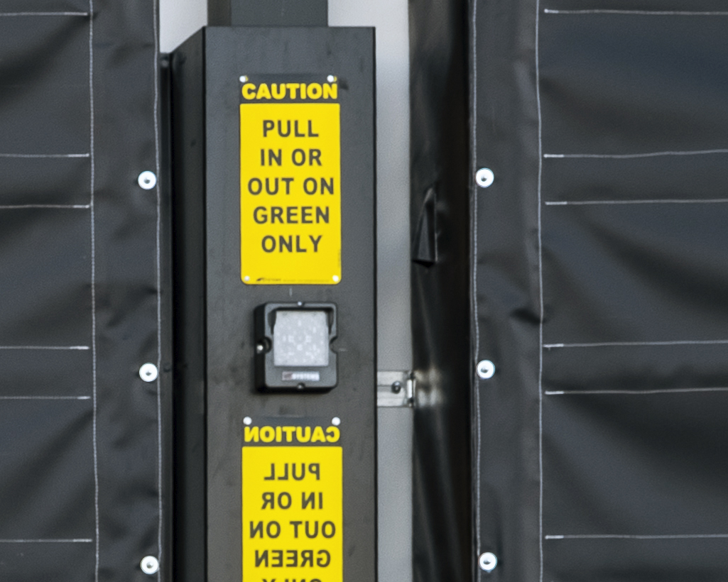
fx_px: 4266
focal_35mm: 198
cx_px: -735
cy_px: 434
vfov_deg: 7.8
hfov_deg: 9.2
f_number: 8
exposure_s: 1/500
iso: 100
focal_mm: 28
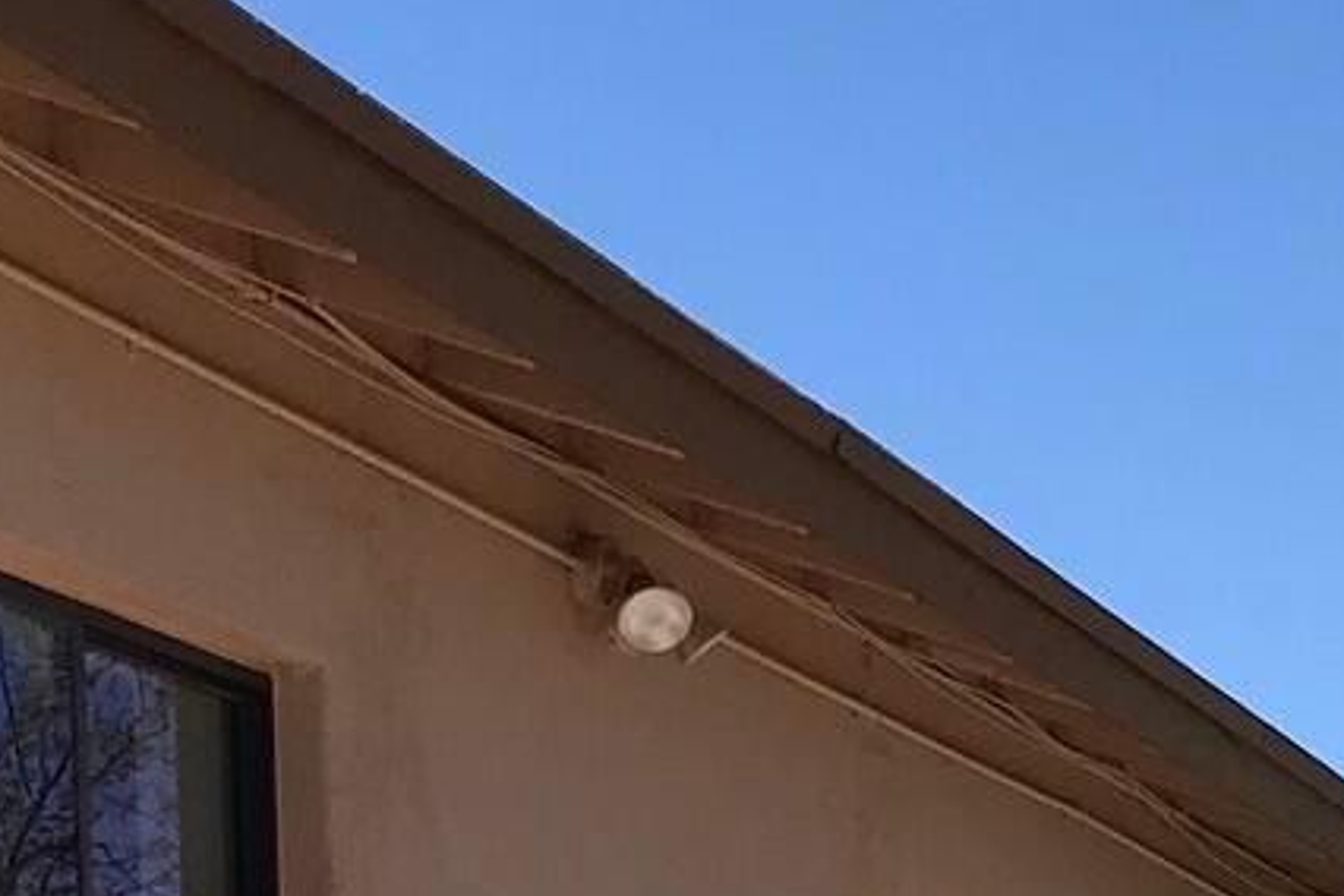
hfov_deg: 13.9
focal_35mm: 140
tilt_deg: -4.4
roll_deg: +1.0
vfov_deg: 9.0
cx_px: 1896
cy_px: 2044
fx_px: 5226
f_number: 1.8
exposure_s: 1/3195
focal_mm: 3.99
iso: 20
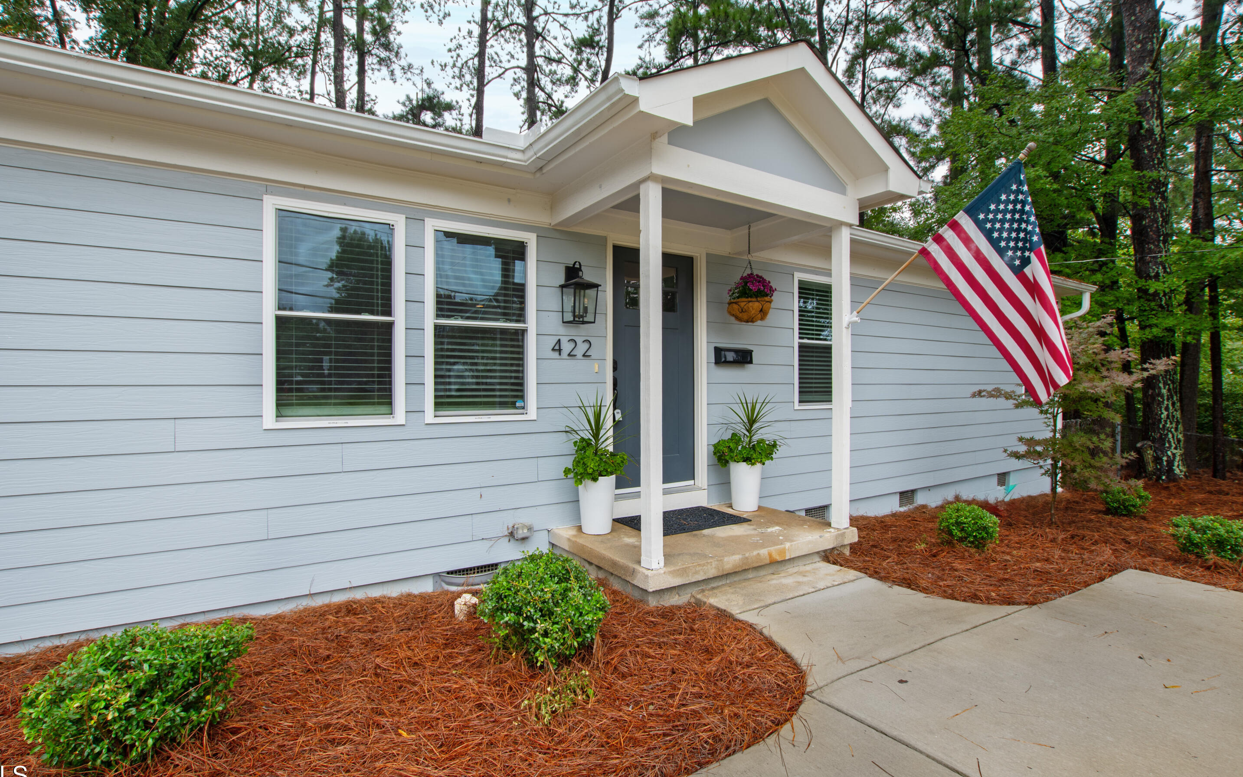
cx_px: 612
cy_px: 381
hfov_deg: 97.8
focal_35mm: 16
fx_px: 542
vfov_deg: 71.3
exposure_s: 1/30
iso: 100
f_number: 8
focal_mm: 10
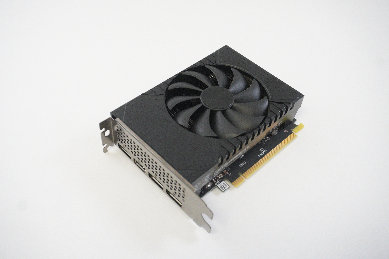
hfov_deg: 53.2
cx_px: 194
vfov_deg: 36.8
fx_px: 389
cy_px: 130
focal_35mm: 36
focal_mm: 24
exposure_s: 1/250
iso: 5000
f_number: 5.6
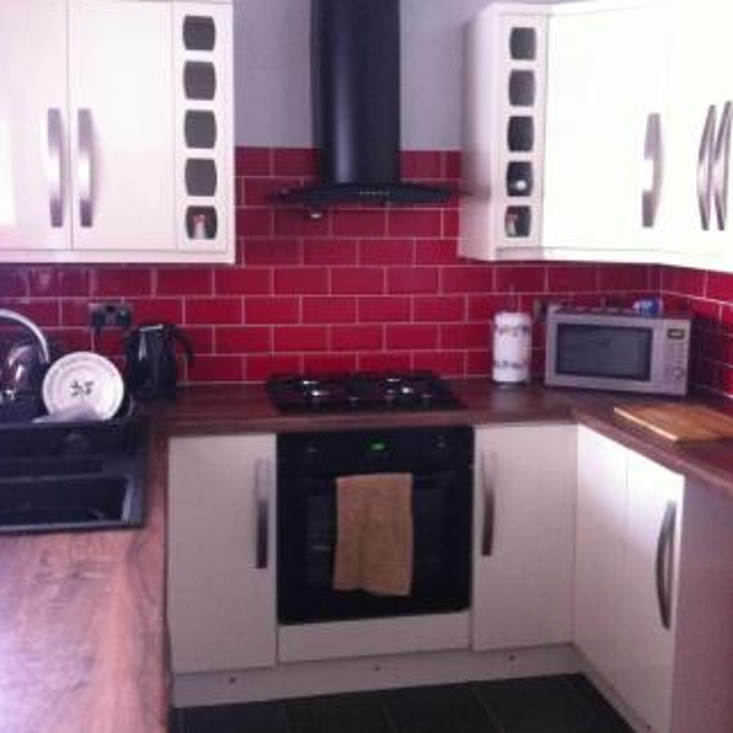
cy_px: 348
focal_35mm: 42
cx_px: 365
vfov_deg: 40.0
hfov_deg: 40.0
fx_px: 1006
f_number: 2.8
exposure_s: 1/15
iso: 500
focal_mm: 3.85
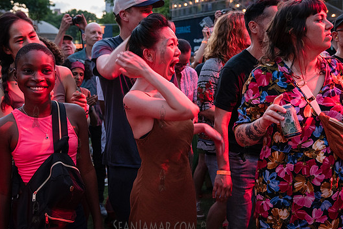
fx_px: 400
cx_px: 162
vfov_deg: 31.9
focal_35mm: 42
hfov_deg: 46.4
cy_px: 116
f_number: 3.5
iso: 4000
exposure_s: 1/250
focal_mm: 38
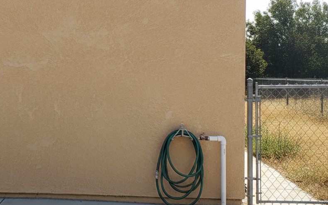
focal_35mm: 37
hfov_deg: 50.4
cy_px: 85
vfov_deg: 34.3
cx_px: 80
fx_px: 331
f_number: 1.8
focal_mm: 6.4
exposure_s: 1/164
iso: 691
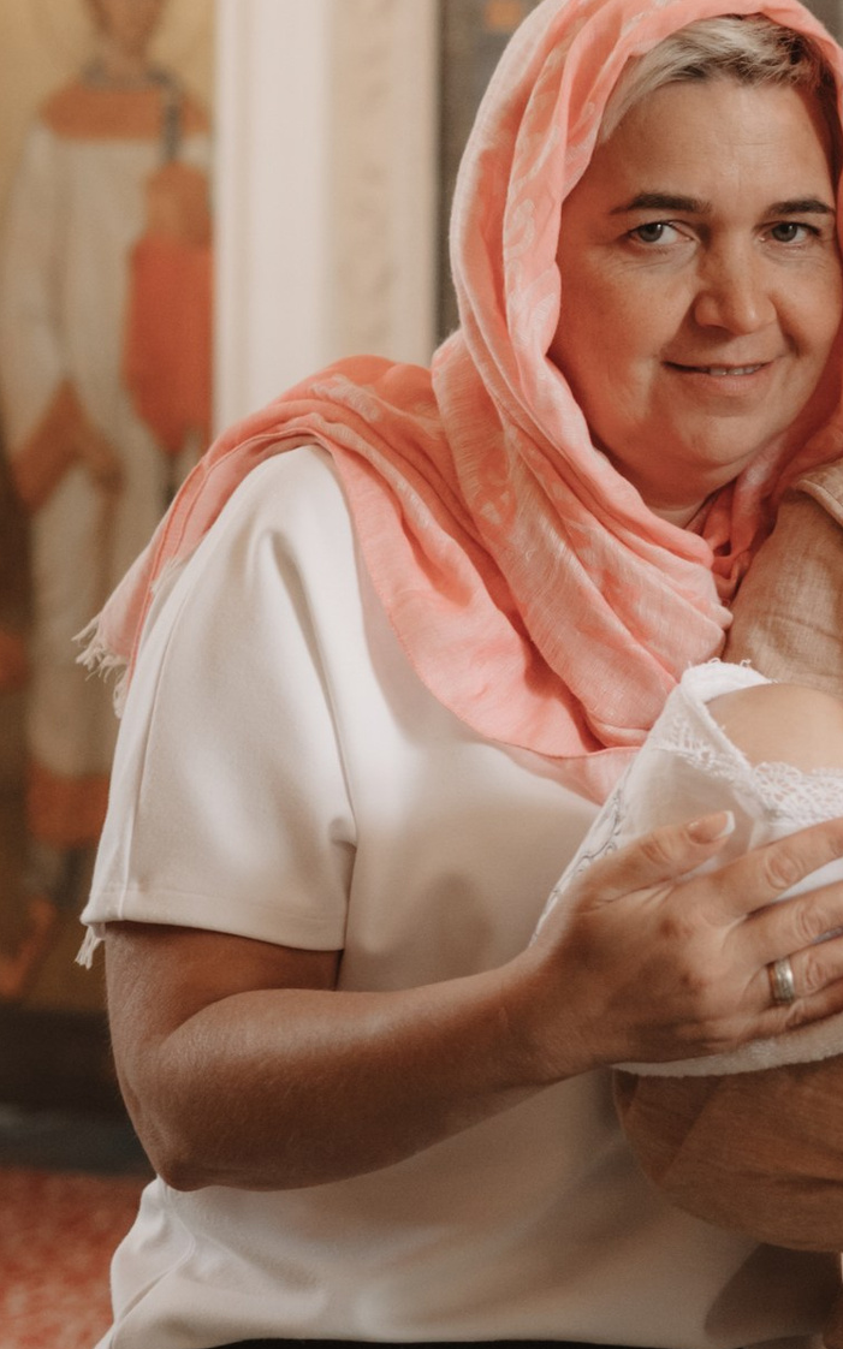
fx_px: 4486
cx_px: 1230
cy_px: 516
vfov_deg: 17.1
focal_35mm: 122
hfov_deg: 10.4
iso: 640
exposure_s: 1/250
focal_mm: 35
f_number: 2.2
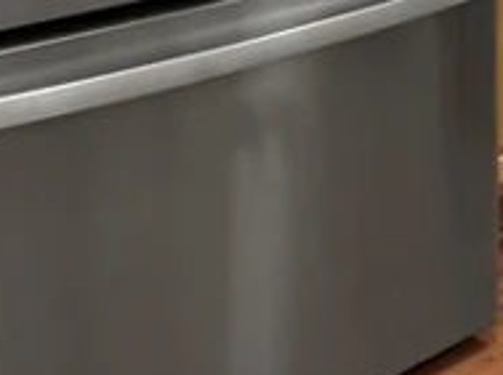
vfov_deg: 13.0
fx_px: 1363
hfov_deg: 16.6
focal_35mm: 94
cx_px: 961
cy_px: -432
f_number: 9
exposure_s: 2.5
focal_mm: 18
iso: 200
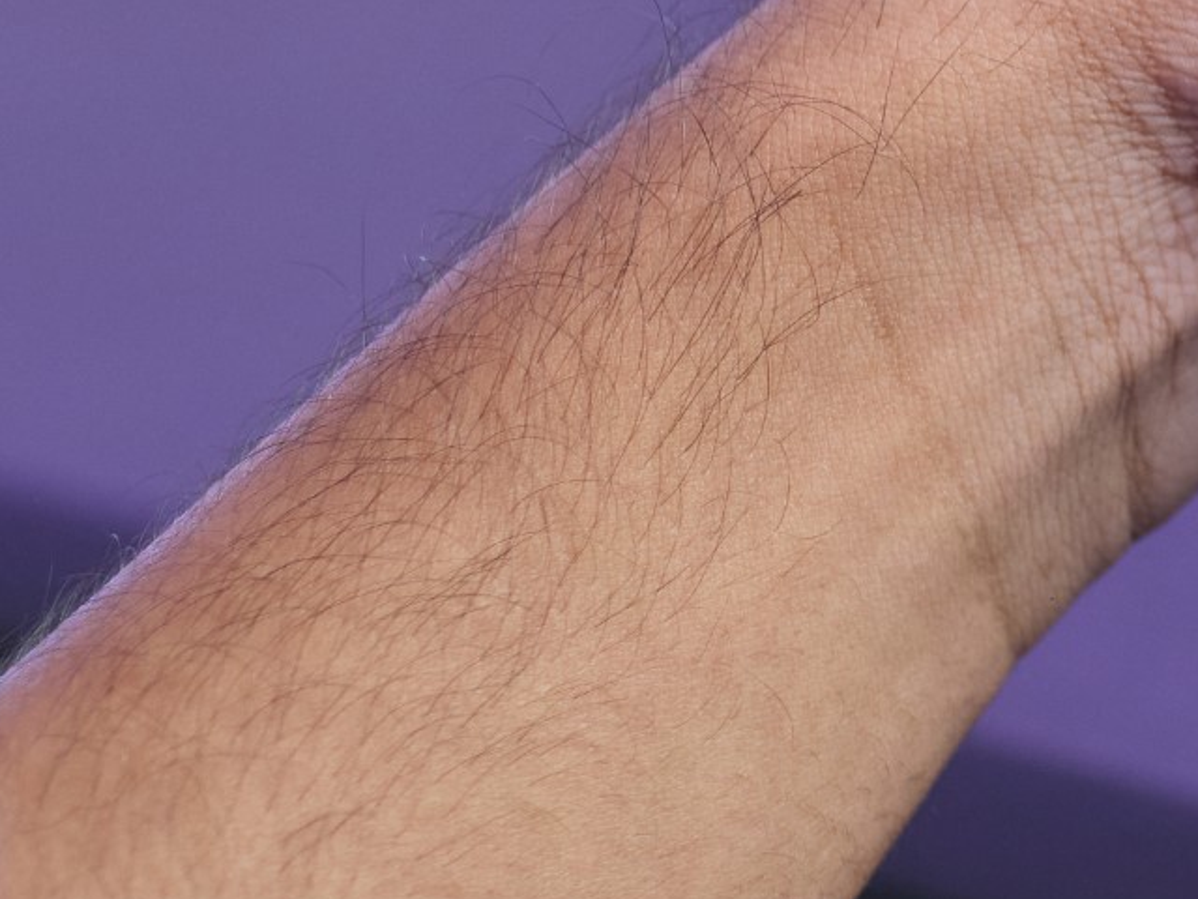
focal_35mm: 394
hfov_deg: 4.9
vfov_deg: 3.7
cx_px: 2576
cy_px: -760
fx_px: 13636
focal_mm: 80
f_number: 2.8
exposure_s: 1/125
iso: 800
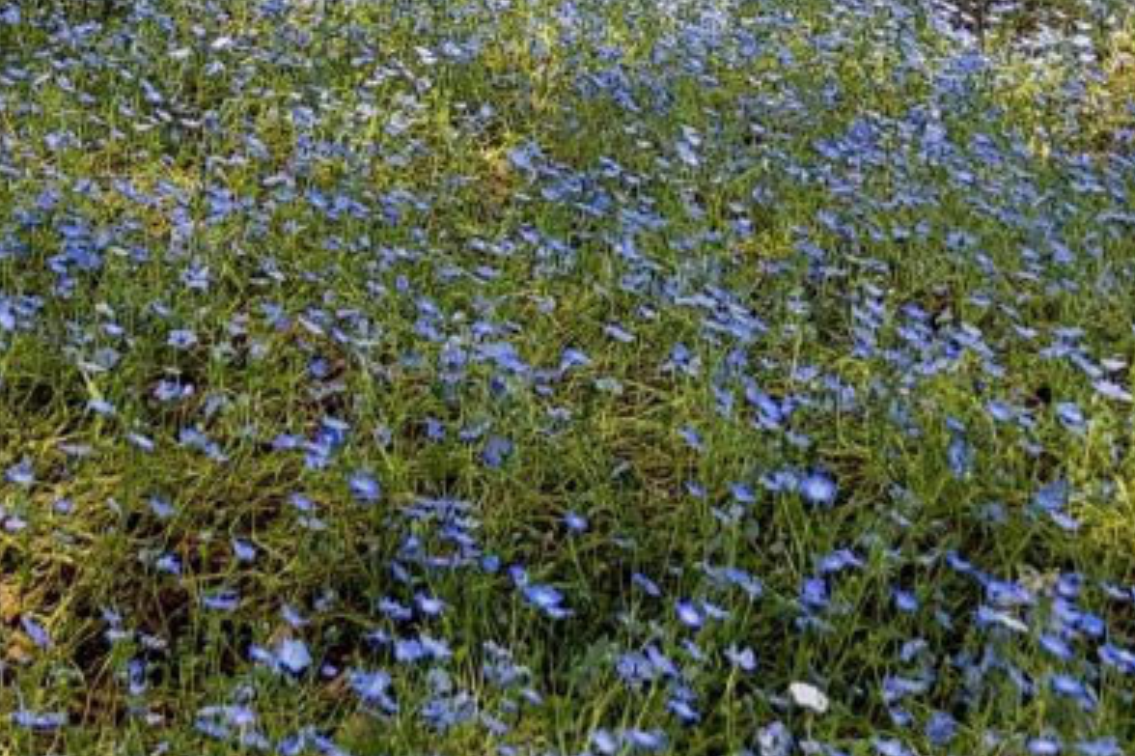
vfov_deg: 15.1
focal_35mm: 85
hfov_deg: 23.9
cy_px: -307
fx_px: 2679
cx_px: 669
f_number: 2
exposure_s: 1/494
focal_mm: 4.6
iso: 50
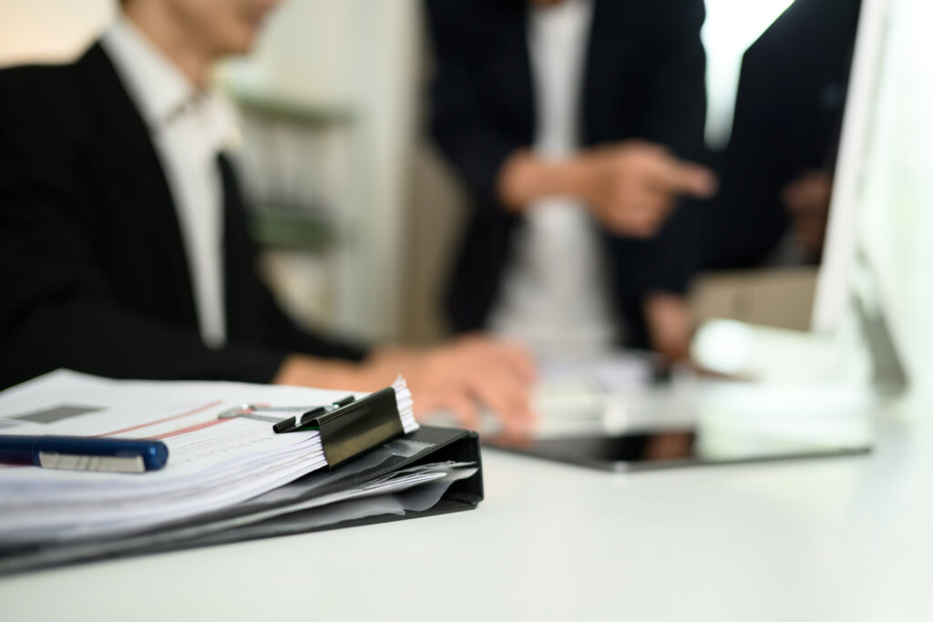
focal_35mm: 40
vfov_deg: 33.4
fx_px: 1037
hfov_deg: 48.5
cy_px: 311
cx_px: 466
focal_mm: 40
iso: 500
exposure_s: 1/250
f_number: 2
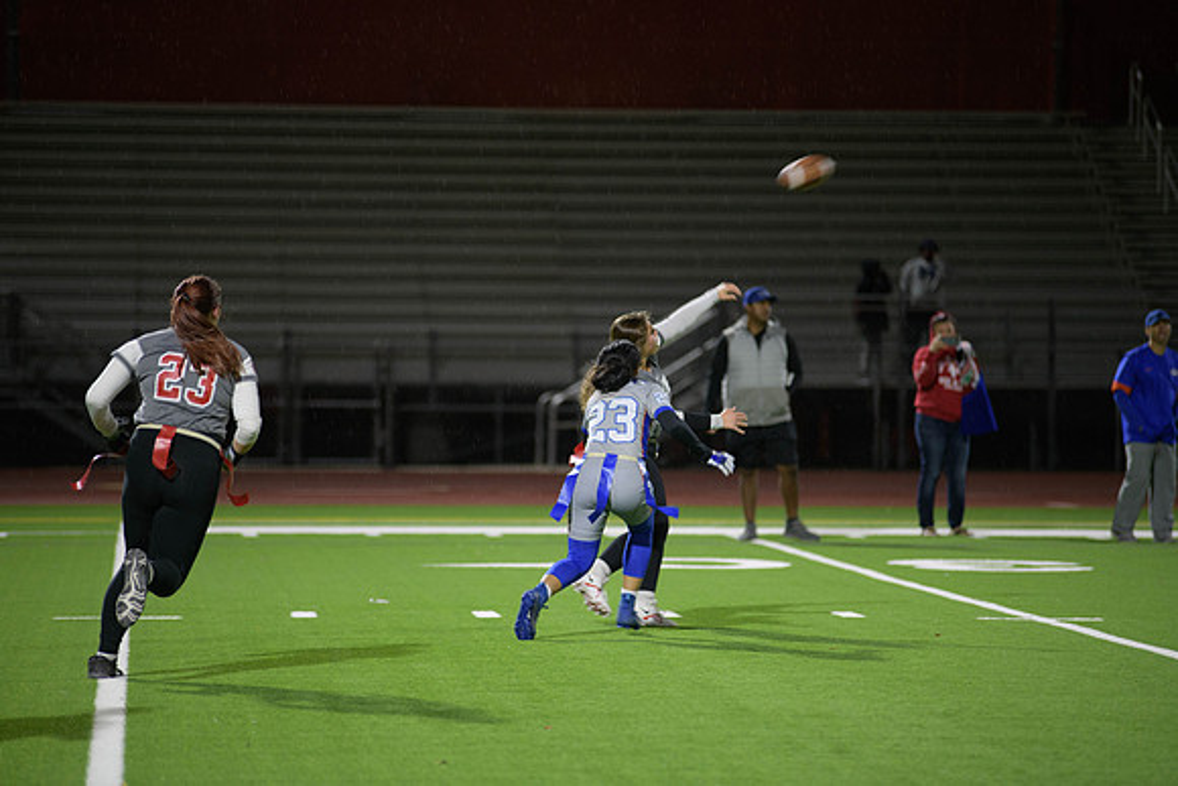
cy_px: 393
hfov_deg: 11.4
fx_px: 5891
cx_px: 589
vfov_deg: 7.6
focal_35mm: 180
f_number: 2.8
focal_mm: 180
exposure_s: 1/200
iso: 1100
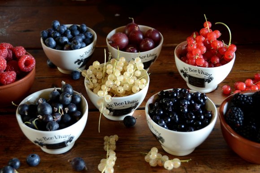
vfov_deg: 28.1
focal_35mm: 48
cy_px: 86
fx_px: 347
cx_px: 130
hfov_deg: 41.1
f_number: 4
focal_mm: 32
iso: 125
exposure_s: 1/3
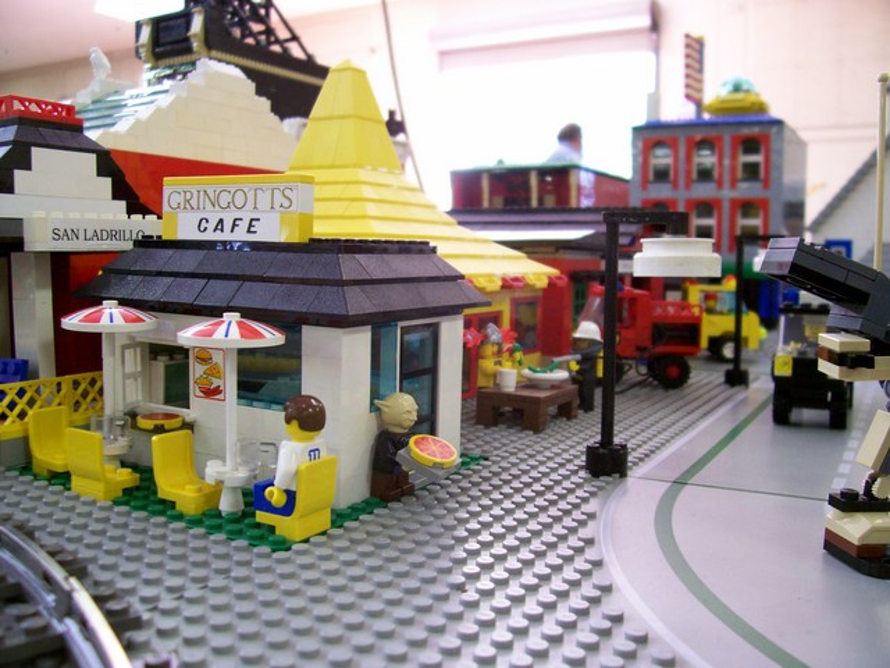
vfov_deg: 41.8
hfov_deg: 54.0
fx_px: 874
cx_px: 445
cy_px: 334
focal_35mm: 34
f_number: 2.7
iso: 160
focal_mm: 5.6
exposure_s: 1/13.4
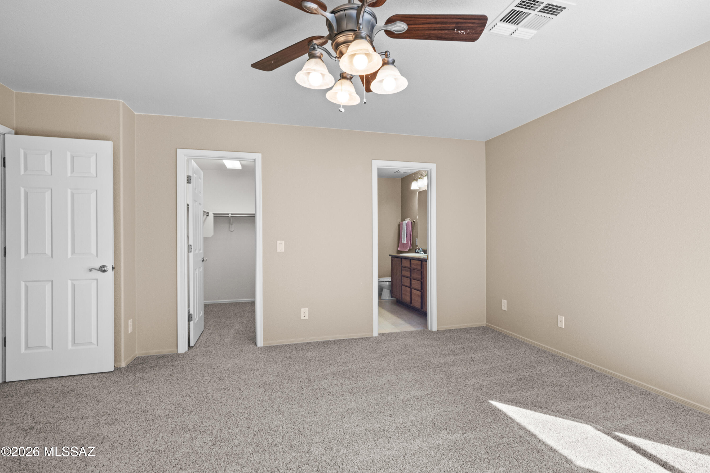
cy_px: 236
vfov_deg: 73.7
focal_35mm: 16
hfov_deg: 96.8
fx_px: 315
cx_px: 355
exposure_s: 1/8
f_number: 22
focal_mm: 16
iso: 1250
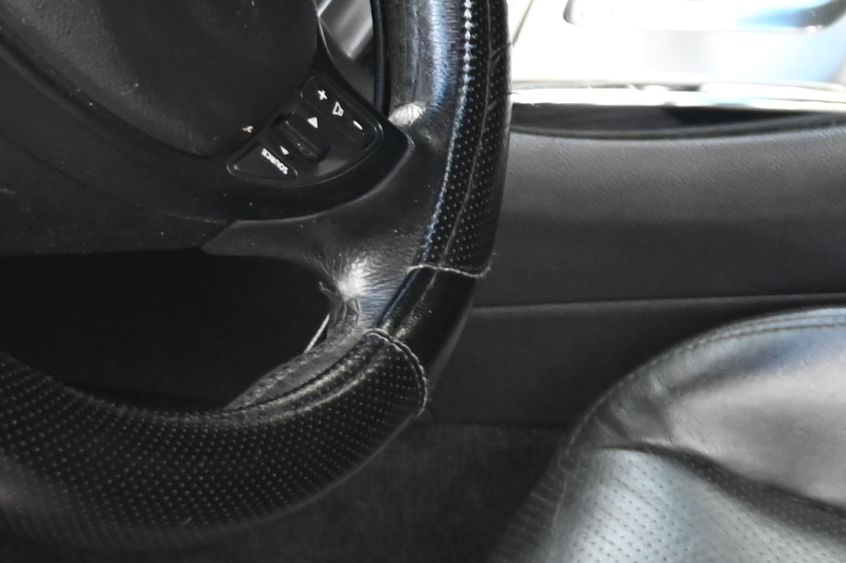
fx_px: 3429
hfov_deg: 13.2
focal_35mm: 146
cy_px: -63
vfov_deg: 9.3
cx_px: 1314
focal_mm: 30
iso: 2500
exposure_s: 1/125
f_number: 4
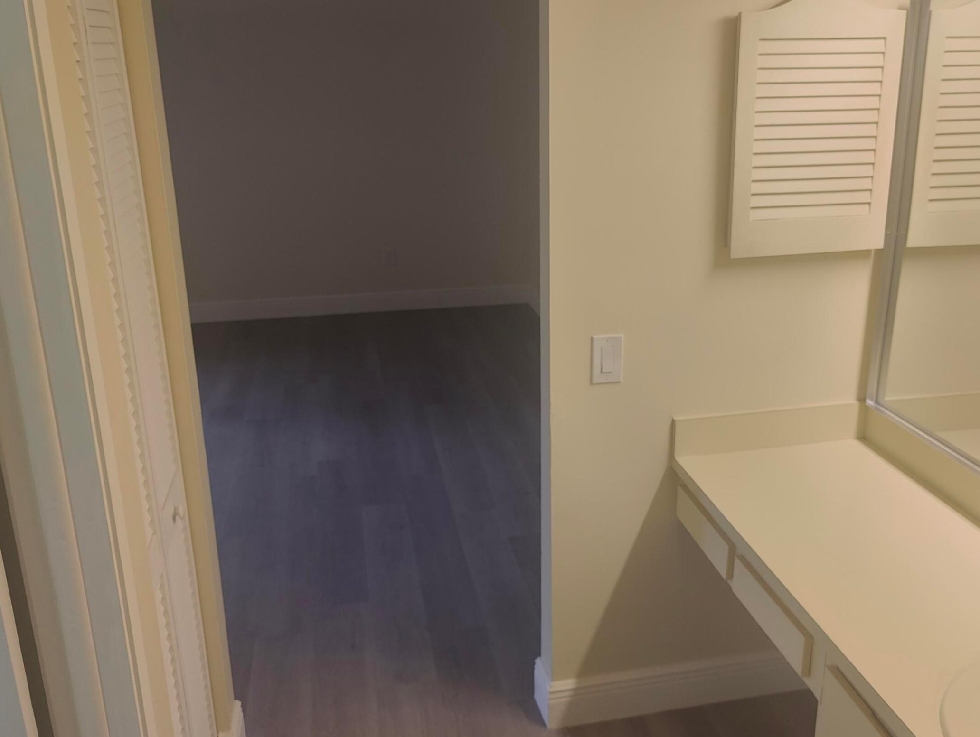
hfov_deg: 56.6
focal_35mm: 32
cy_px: 359
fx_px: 907
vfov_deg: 44.2
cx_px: 556
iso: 160
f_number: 1.8
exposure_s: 1/120
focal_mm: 6.06
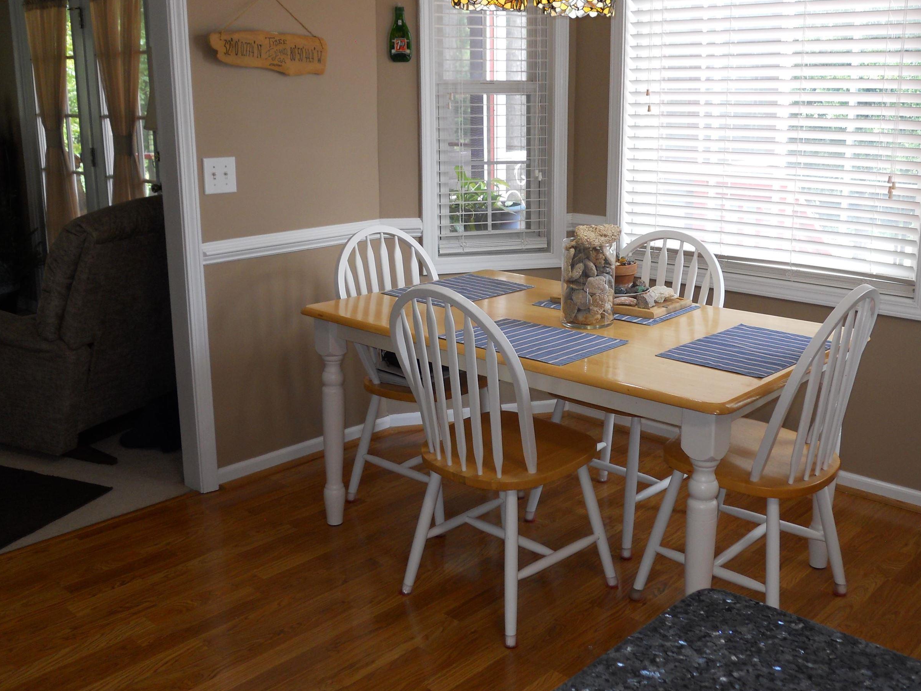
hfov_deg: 51.2
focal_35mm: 36
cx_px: 517
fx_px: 958
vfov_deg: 39.5
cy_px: 288
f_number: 2.7
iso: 100
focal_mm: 5
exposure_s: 1/60
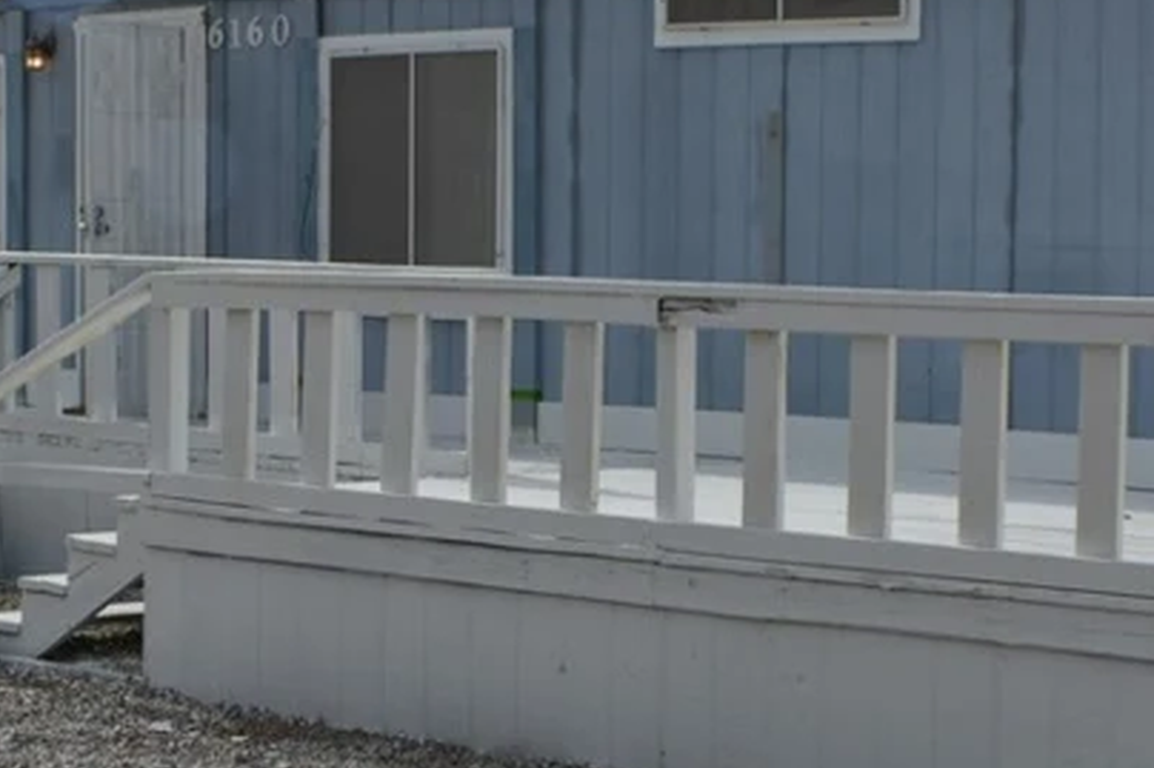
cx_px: 380
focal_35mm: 137
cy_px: 474
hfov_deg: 14.9
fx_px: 4390
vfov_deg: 10.0
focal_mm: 36
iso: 100
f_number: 13
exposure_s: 1/200
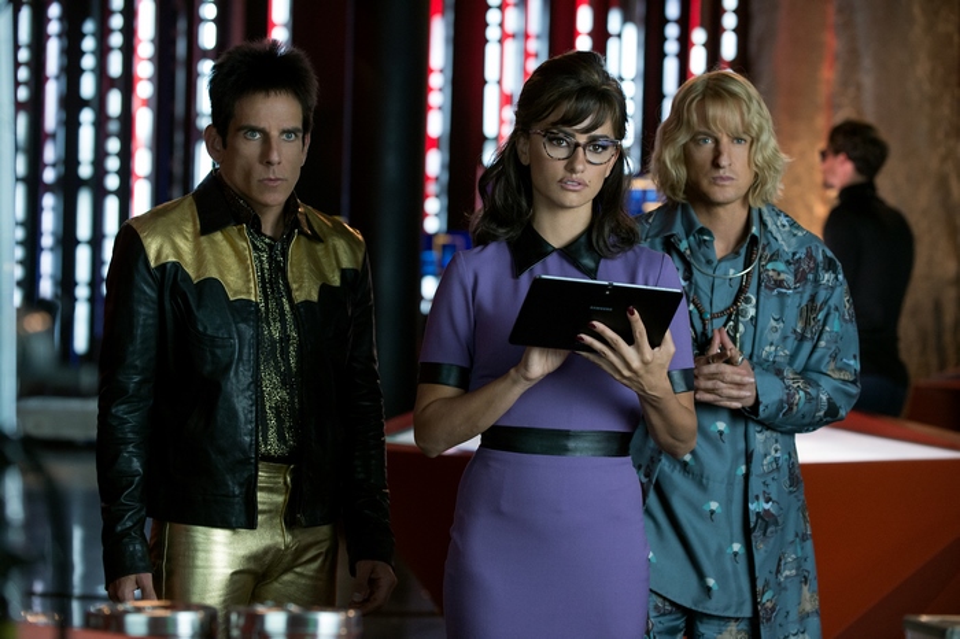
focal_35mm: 105
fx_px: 2799
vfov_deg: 13.0
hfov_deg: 19.5
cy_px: 320
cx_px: 480
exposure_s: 1/125
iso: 3200
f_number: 4
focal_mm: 105
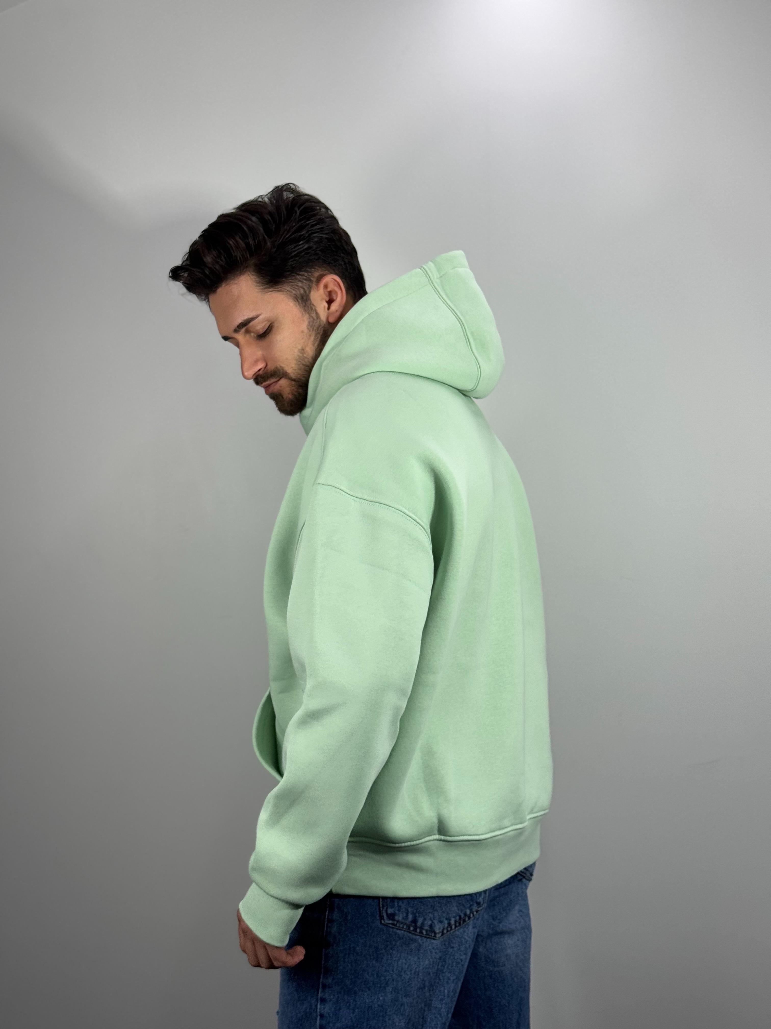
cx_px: 386
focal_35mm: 48
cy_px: 514
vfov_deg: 39.7
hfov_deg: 30.3
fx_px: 1425
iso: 64
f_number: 1.78
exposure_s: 1/265
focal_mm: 6.76
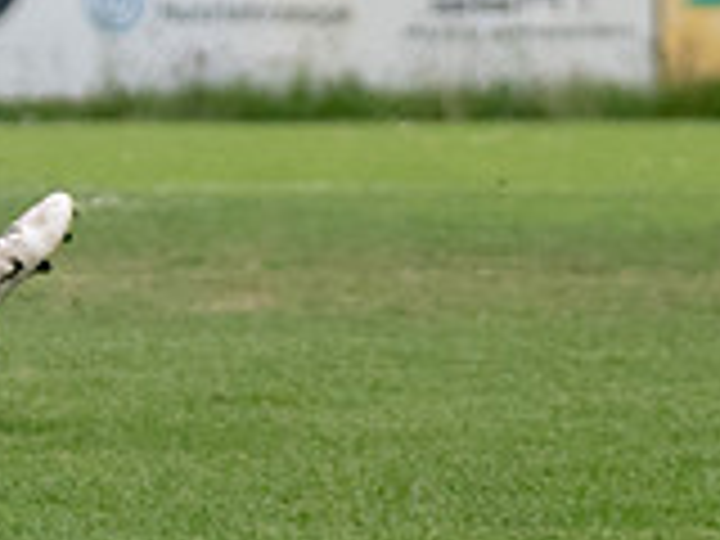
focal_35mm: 1353
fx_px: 28142
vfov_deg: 1.1
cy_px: -368
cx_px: -363
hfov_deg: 1.5
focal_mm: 200
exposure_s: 1/1600
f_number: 5.6
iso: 1100
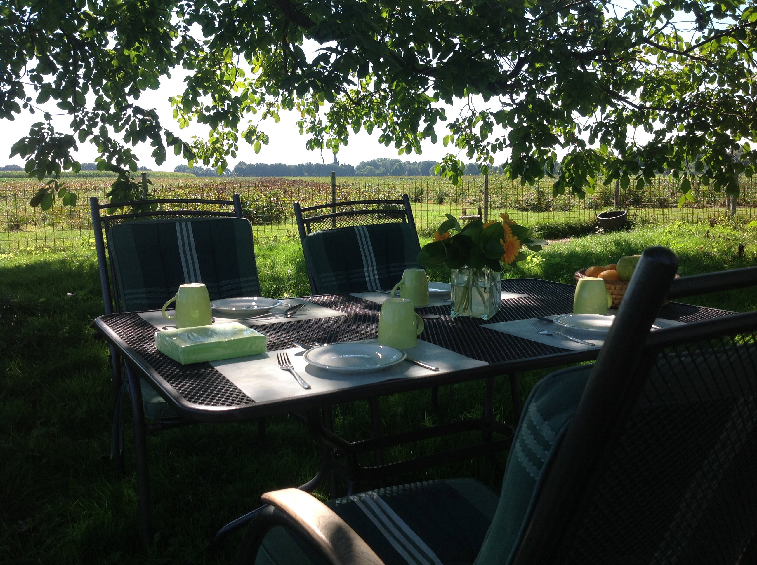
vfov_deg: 40.6
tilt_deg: -7.1
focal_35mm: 35
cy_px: 282
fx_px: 764
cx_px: 378
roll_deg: -0.5
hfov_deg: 52.7
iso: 50
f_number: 2.4
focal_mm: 4.28
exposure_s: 1/643
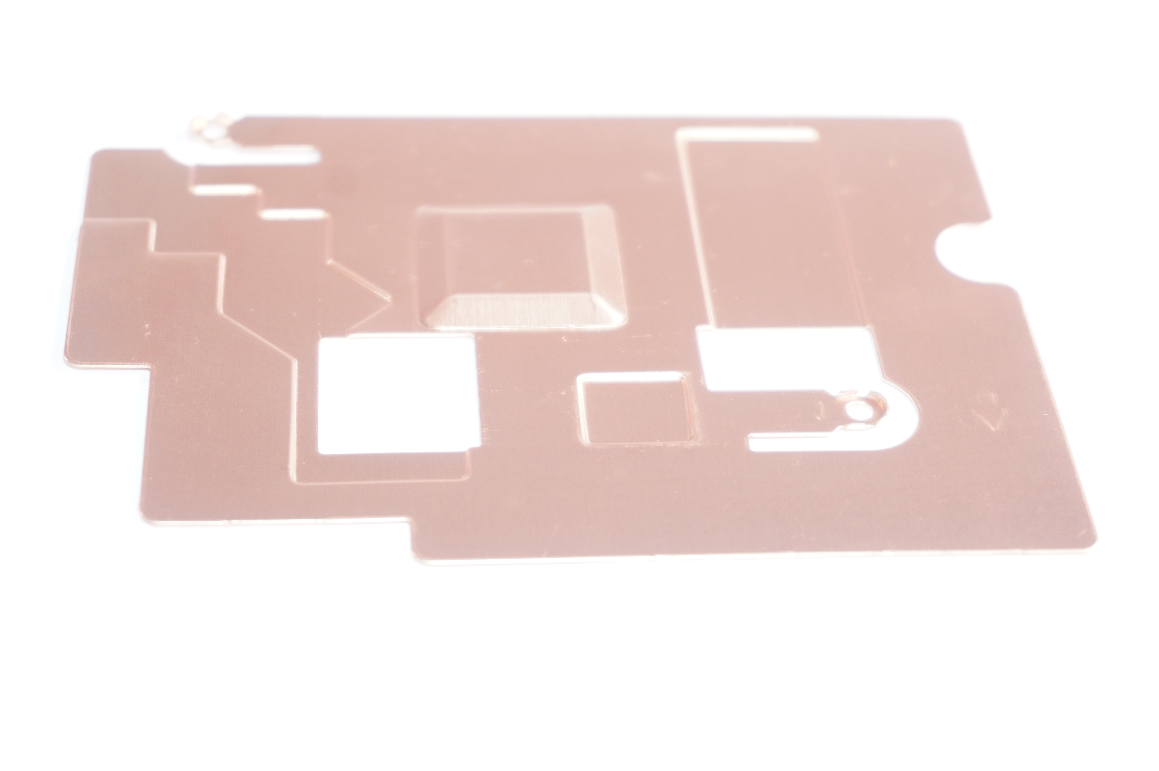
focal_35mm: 75
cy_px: 386
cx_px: 580
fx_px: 2412
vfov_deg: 18.1
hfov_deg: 27.0
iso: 640
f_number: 5.6
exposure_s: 1/100
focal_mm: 50
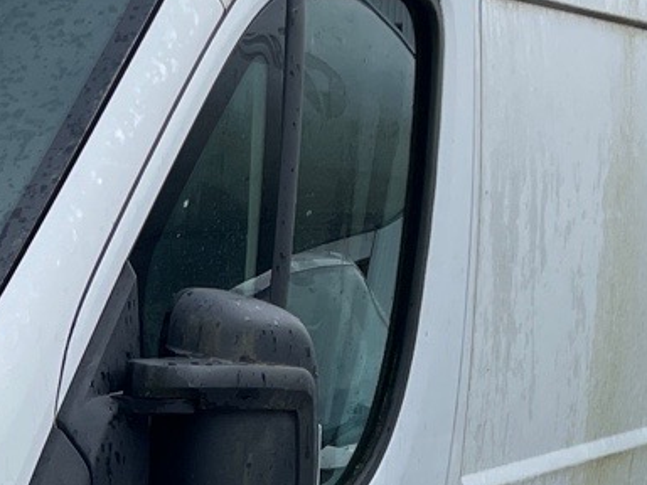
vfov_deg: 11.2
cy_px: 551
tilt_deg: -10.6
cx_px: -291
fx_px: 2430
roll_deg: -5.4
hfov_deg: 14.3
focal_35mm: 130
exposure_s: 1/1855
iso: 32
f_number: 1.6
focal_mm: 4.2
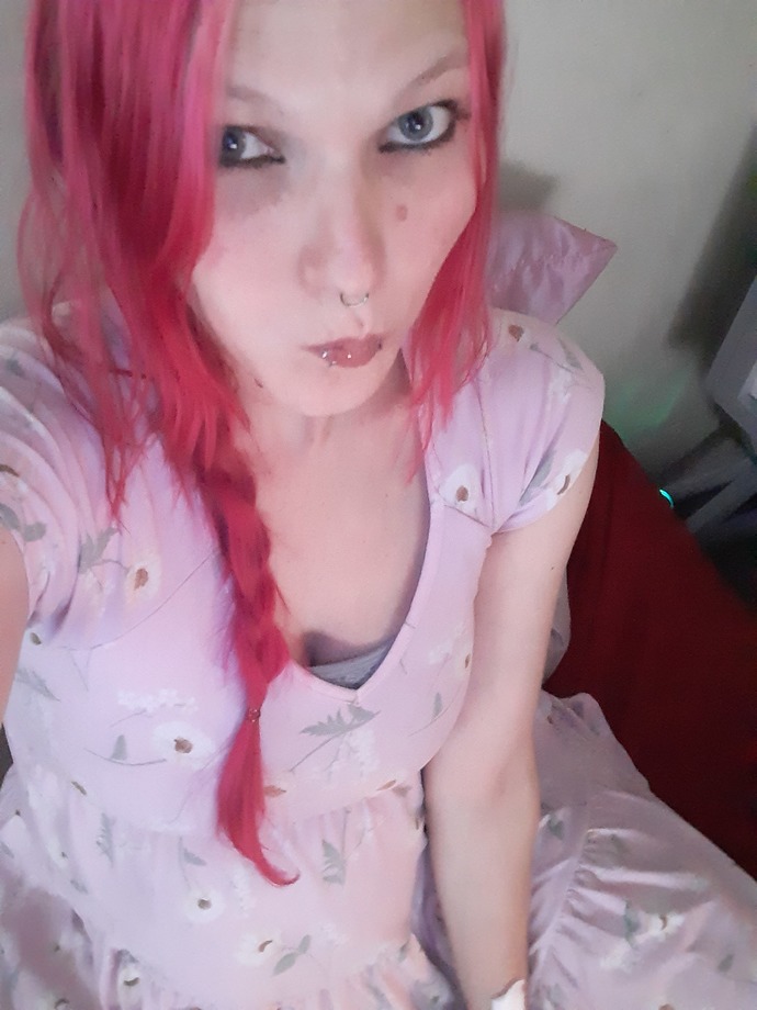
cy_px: 505
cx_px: 378
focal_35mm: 32
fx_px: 933
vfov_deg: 56.8
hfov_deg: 44.2
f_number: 2
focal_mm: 2.66
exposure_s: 1/9
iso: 1250
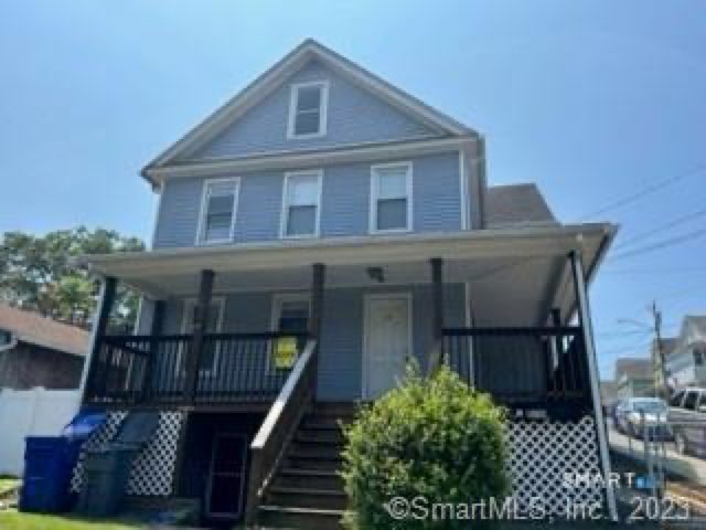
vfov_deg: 53.1
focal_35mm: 26
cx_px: 353
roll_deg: -1.5
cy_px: 265
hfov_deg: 67.3
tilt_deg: +18.1
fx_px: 530
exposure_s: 1/3968
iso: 50
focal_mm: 5.7
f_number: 1.5
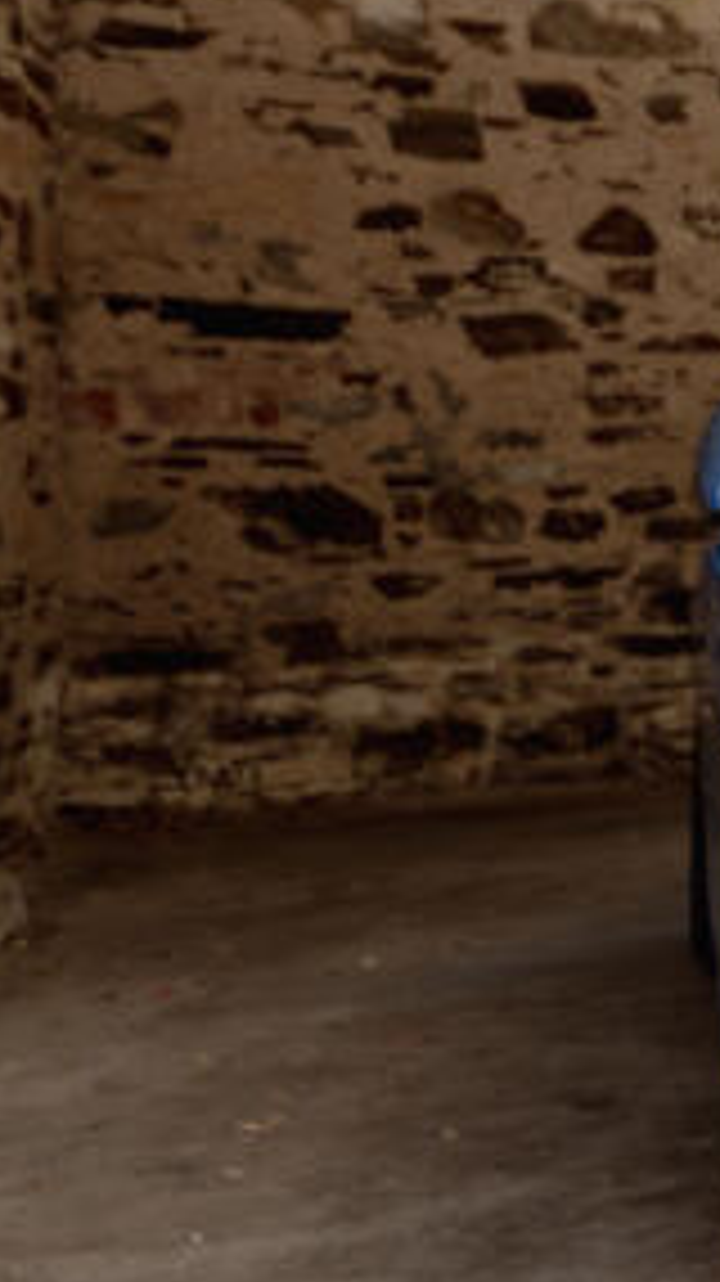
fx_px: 2175
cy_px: 421
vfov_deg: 32.6
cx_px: 2151
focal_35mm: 64
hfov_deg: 11.3
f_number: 8
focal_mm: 17
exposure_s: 1/10
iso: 100
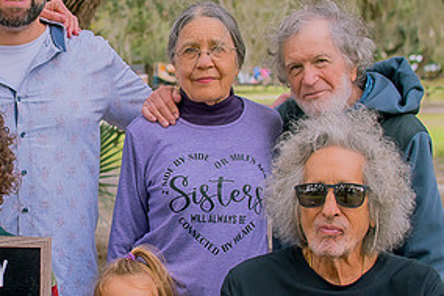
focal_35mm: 111
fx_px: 1368
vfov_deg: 12.3
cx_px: 25
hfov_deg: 18.1
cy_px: 130
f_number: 4
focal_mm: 35
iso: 100
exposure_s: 1/250
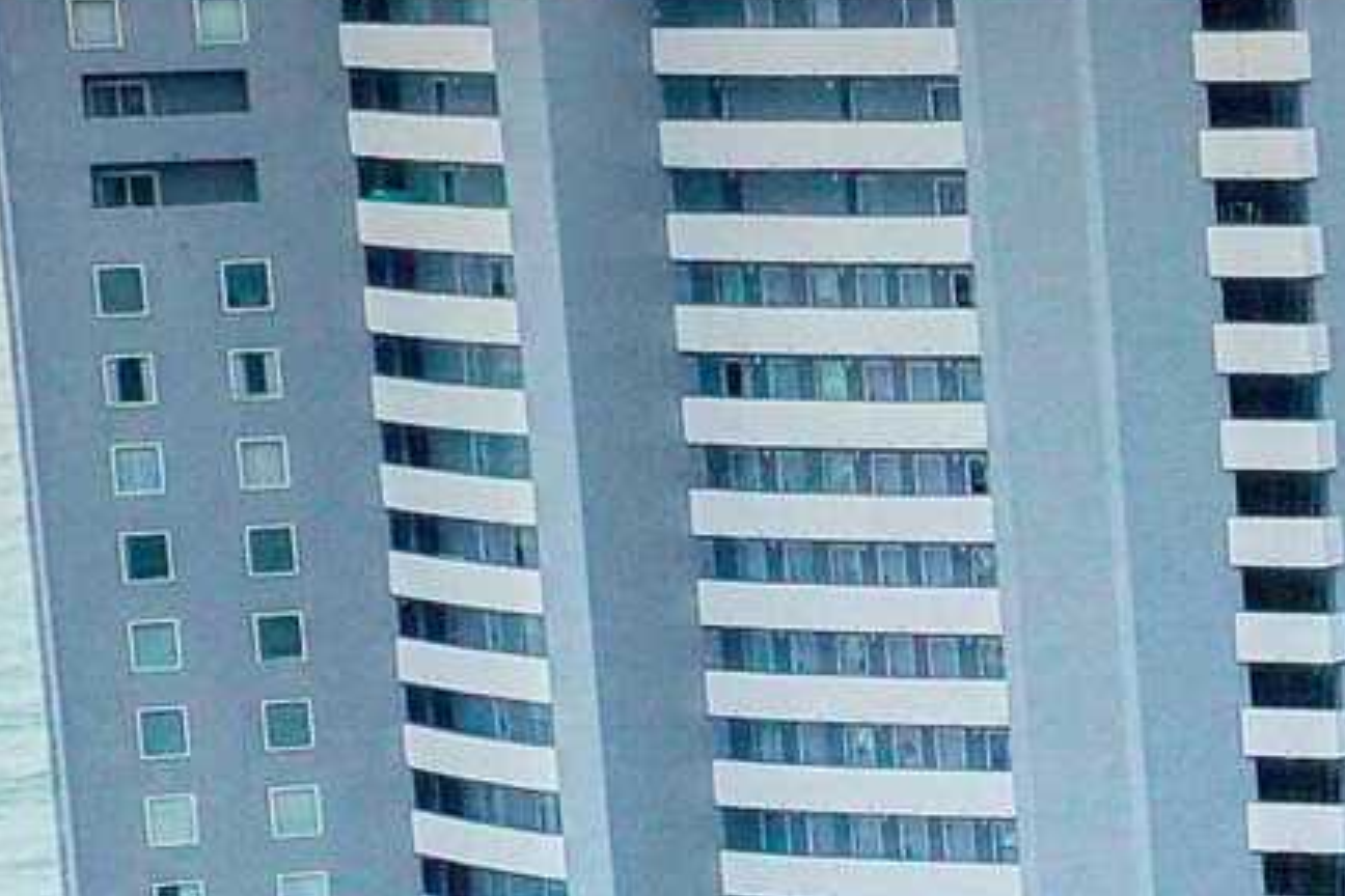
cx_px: 3303
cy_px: 1148
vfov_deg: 6.8
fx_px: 7434
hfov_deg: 9.2
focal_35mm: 199
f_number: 5
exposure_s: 1/240
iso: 100
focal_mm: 10.3
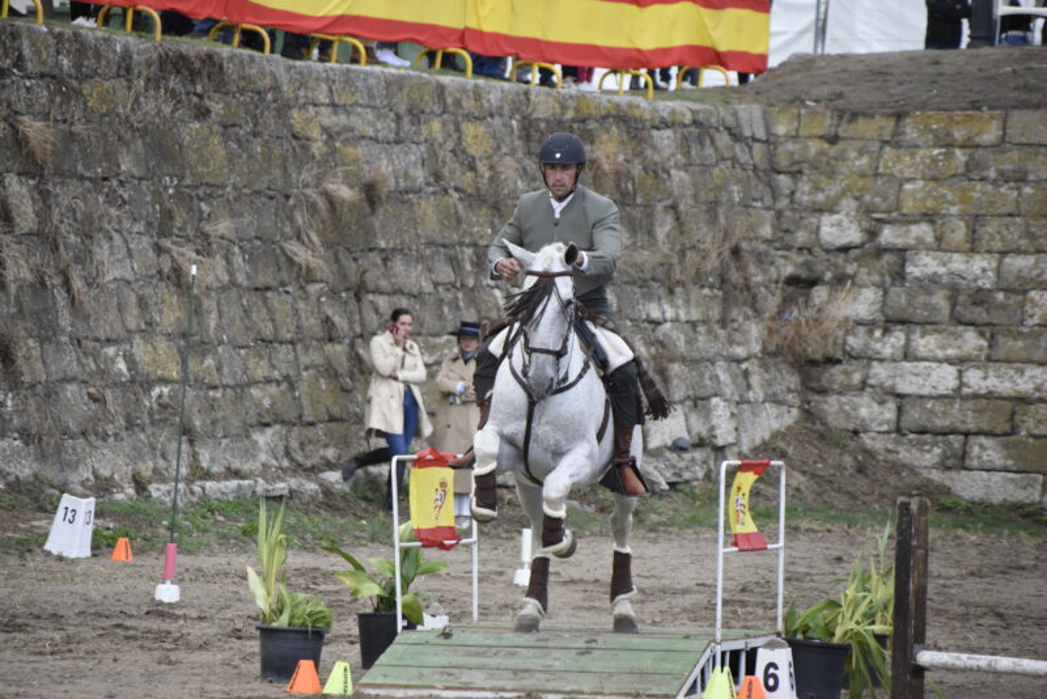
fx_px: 8073
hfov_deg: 7.4
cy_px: 350
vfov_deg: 5.0
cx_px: 524
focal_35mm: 278
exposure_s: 1/800
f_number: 6.3
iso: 1250
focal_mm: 185
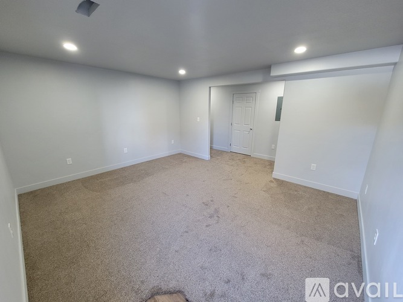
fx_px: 151
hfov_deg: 106.2
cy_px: 151
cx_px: 202
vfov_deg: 89.9
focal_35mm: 13
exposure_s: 1/60
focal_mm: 2.2
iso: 400
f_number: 2.2
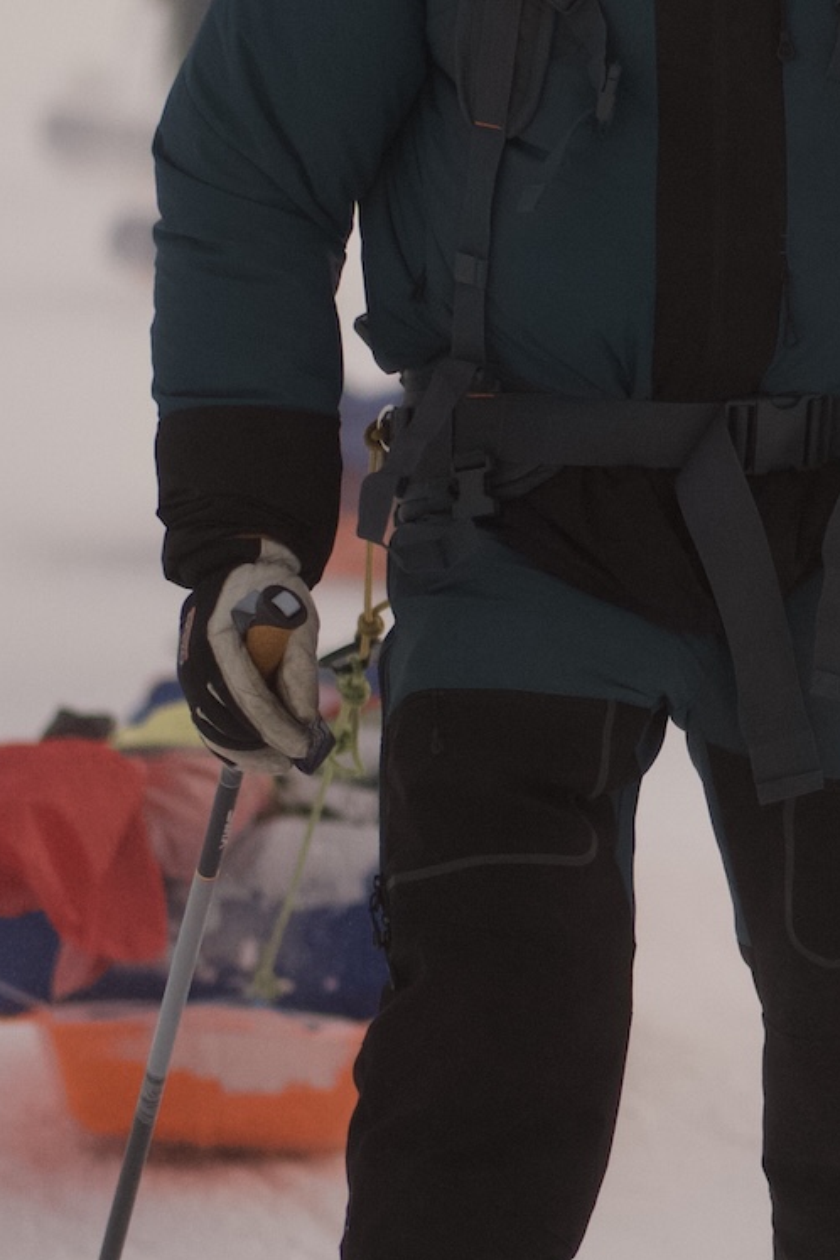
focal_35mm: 241
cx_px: 1145
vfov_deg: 8.5
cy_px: 405
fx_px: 8434
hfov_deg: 5.7
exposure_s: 1/8000
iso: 500
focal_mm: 50
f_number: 1.4
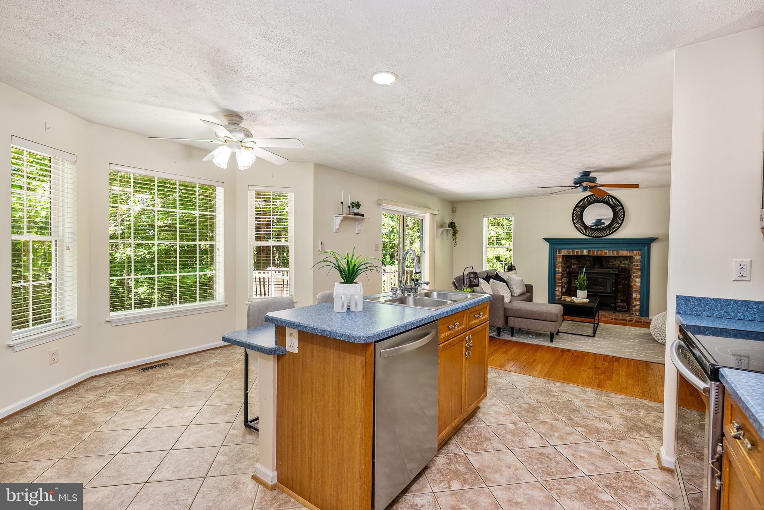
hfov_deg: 96.7
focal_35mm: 16
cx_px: 382
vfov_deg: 73.8
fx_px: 340
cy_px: 255
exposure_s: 1/4
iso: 320
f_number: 6.3
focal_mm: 16
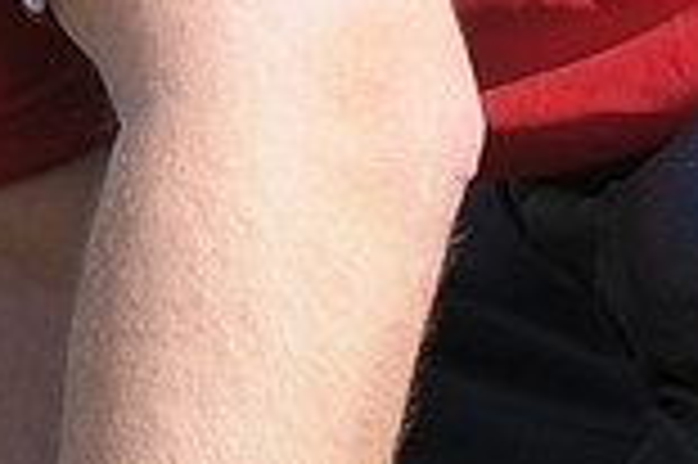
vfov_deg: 1.2
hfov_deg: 1.8
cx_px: -594
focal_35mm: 1121
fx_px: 21712
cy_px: 714
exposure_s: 1/2000
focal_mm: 200
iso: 400
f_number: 4
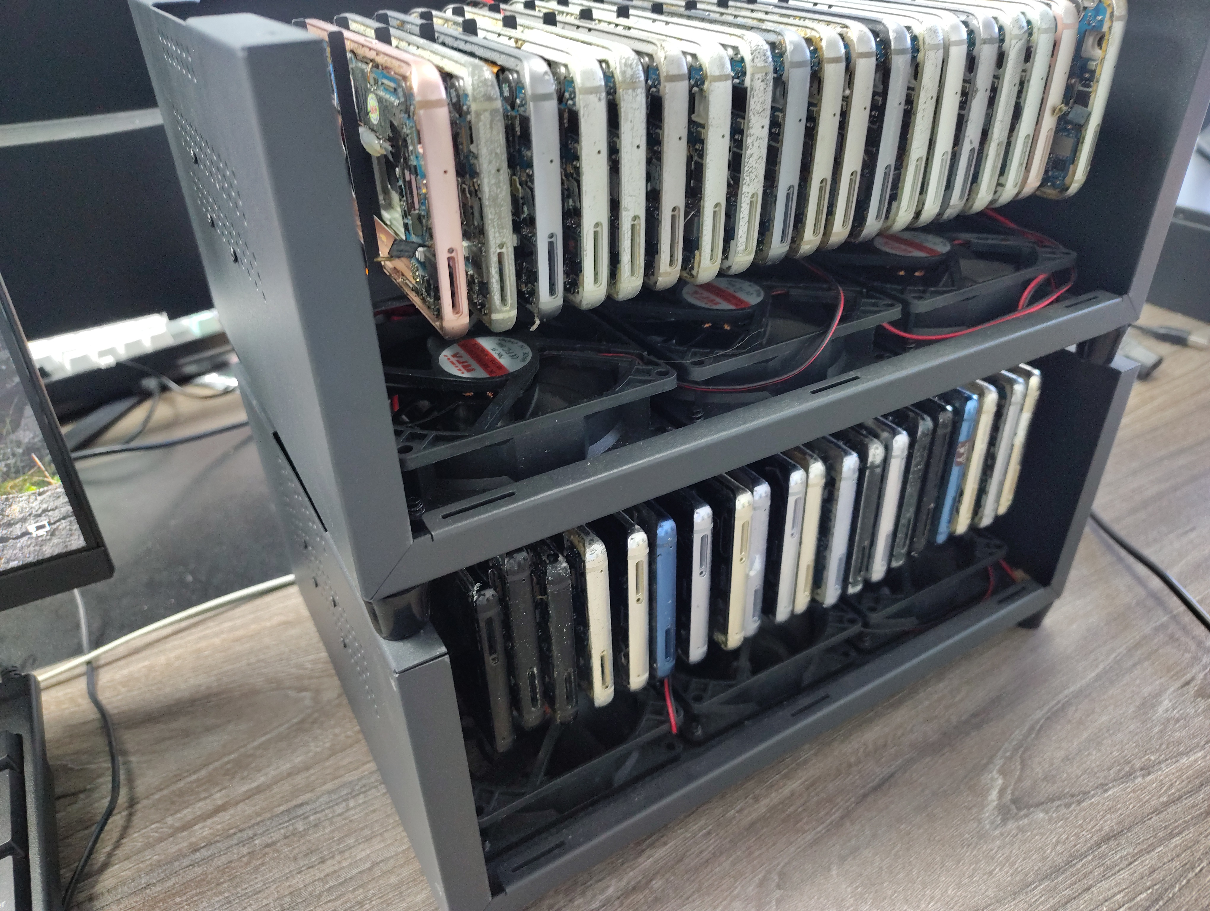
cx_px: 605
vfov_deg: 56.9
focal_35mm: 24
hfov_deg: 71.5
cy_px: 456
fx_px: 840
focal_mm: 5.56
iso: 803
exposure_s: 1/33.3
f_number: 1.8
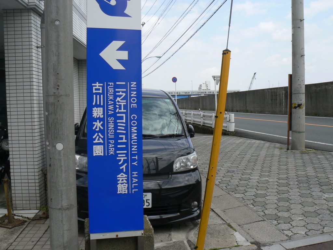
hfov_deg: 51.4
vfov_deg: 39.7
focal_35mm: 36
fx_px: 346
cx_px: 166
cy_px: 125
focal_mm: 6
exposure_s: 1/400
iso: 80
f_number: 5.6
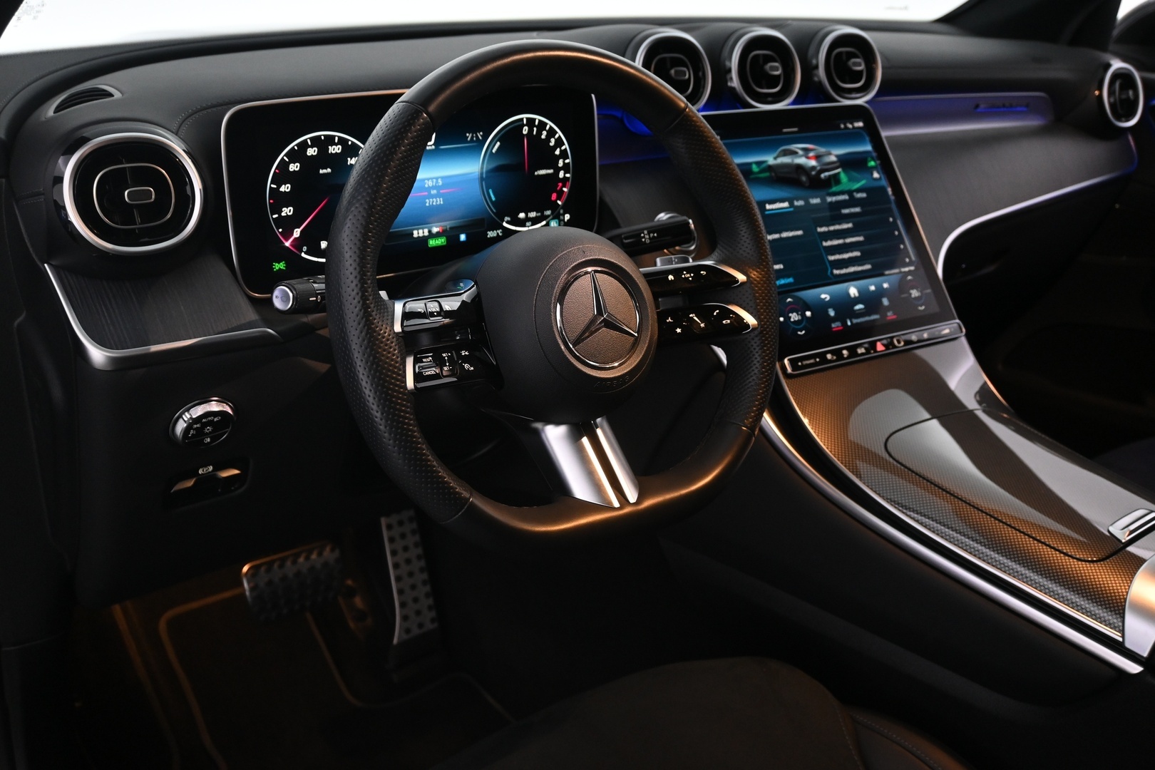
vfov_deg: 40.0
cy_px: 385
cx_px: 578
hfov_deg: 57.2
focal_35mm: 33
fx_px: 1059
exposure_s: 1/40
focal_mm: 22
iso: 1600
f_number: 4
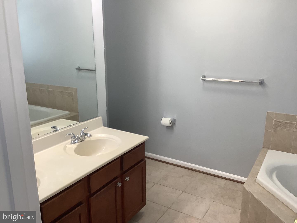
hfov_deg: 58.4
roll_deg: -0.1
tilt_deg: -16.0
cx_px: 148
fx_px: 266
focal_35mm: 31
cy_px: 112
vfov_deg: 45.4
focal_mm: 3.3
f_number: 2.4
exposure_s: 1/60
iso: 80
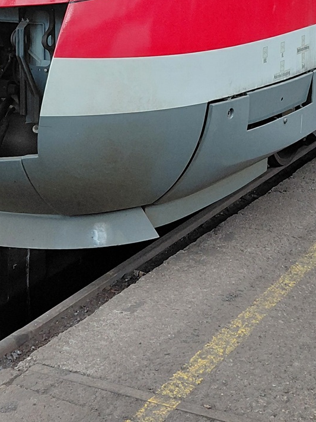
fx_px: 913
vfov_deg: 25.1
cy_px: 29
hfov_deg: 19.6
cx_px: 145
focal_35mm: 75
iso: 125
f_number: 1.8
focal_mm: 4.69
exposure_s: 1/100
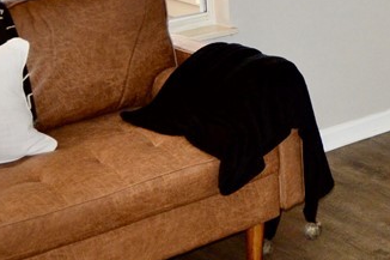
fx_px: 974
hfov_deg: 20.9
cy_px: -132
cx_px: 486
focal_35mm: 90
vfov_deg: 14.2
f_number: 3.5
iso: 560
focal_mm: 18
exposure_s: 1/60
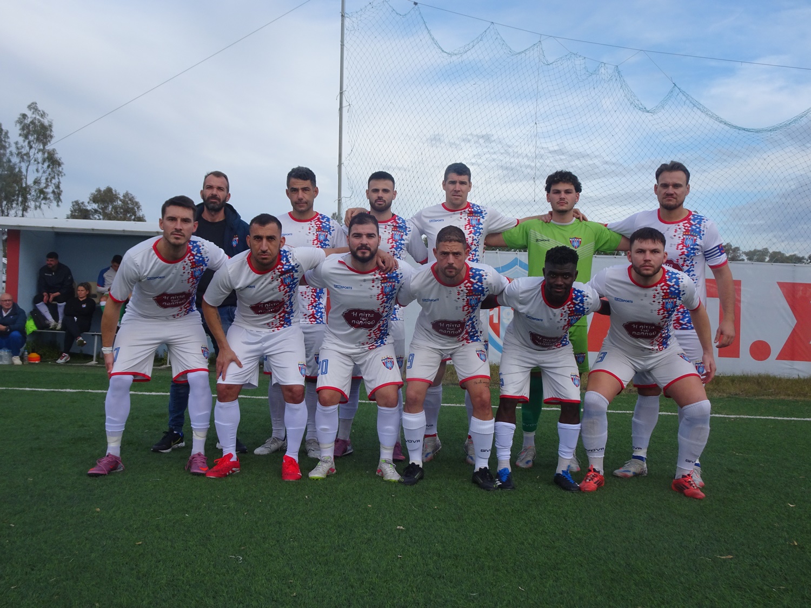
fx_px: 797
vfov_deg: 41.8
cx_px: 406
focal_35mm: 34
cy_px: 304
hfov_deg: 54.0
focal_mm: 5.79
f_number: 4
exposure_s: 1/400
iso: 80
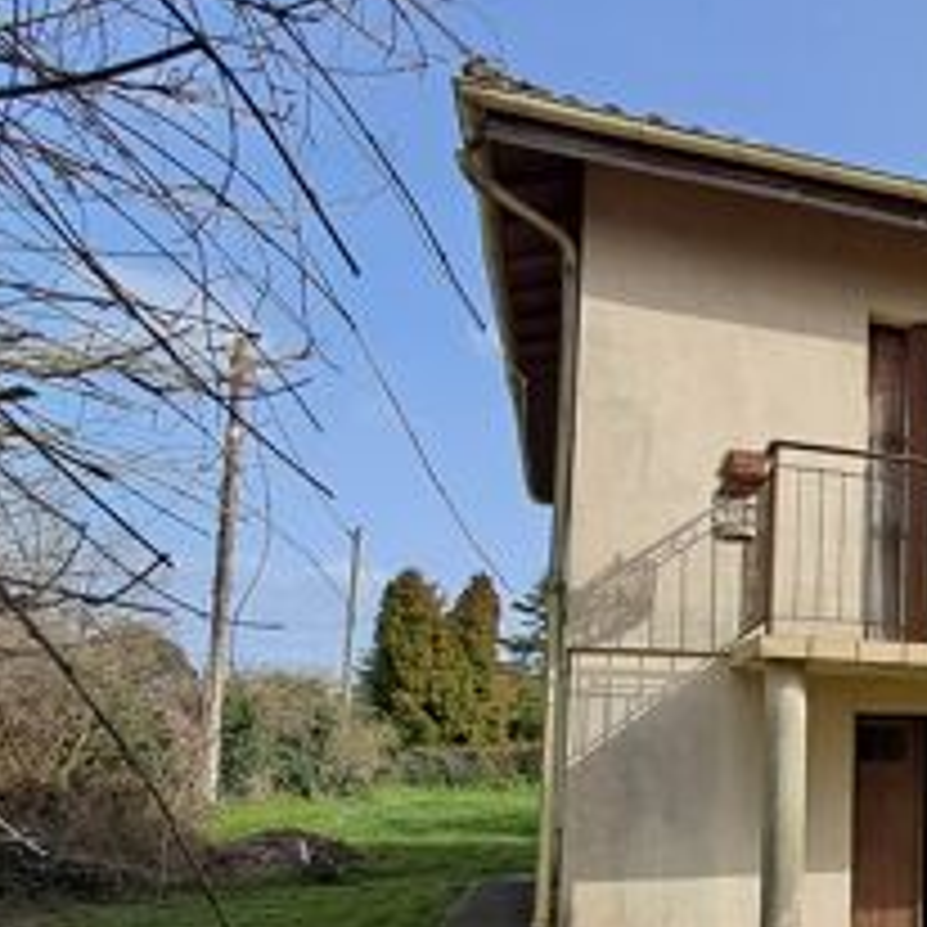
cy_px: 666
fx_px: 1000
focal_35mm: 33
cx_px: 986
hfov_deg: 41.2
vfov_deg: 48.3
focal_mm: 1.64
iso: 40
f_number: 2.2
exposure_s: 1/1534
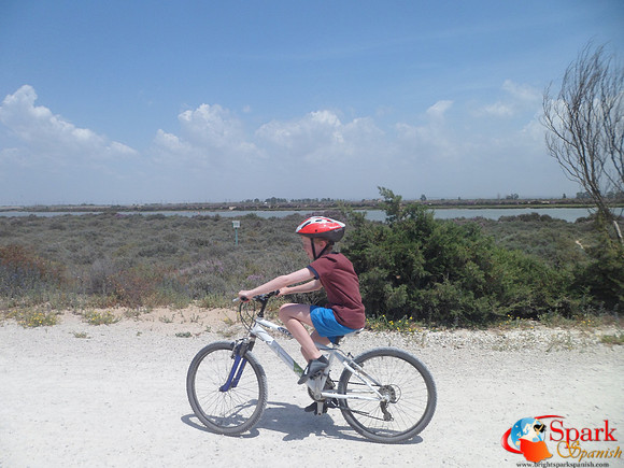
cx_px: 312
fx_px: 469
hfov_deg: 67.3
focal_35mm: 26
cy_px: 234
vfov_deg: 53.1
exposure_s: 1/250
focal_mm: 4.9
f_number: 9.4
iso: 80
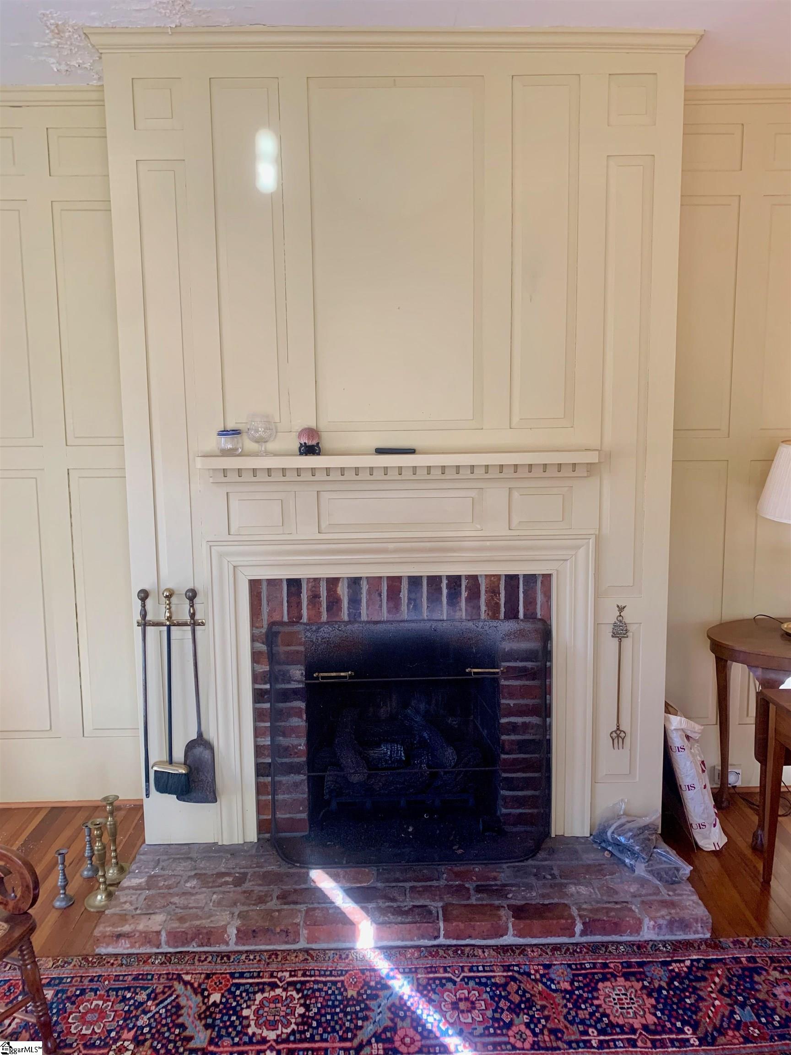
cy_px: 528
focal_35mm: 26
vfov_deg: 67.3
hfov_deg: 53.1
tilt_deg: -7.6
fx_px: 792
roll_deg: +1.0
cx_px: 396
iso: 125
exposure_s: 1/60
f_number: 1.8
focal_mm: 4.25
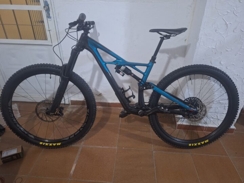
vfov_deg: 58.9
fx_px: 162
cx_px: 122
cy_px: 92
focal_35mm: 23
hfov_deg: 73.9
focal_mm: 5.54
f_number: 1.8
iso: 400
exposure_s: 1/20
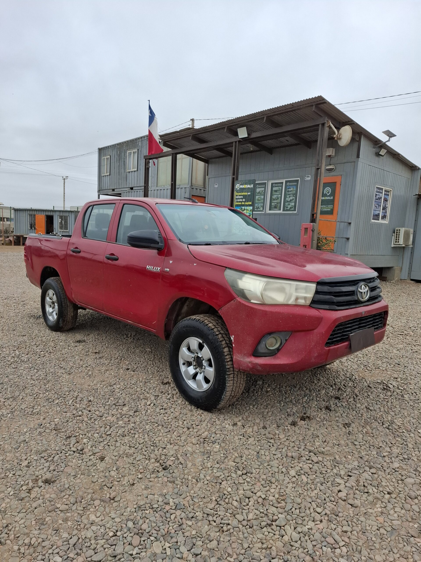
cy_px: 281
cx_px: 210
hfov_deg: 58.9
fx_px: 373
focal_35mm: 23
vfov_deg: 73.9
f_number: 1.8
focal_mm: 5.54
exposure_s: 1/898
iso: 50
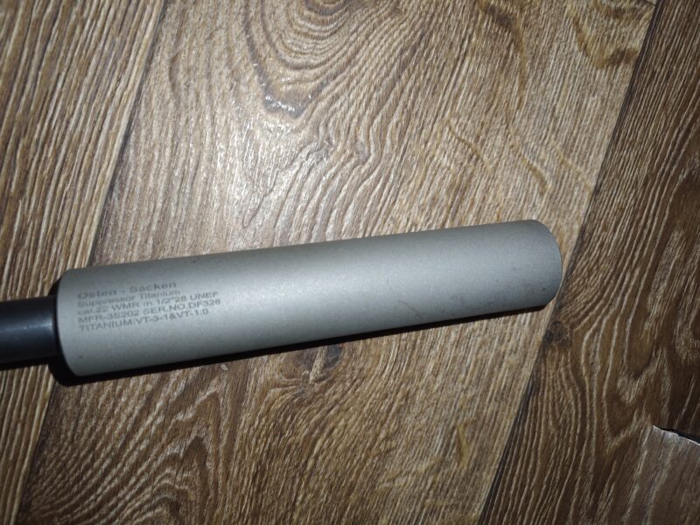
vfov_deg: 58.9
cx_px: 350
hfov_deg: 73.9
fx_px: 465
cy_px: 262
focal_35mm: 23
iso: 800
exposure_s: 1/100
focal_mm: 6.07
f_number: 1.7
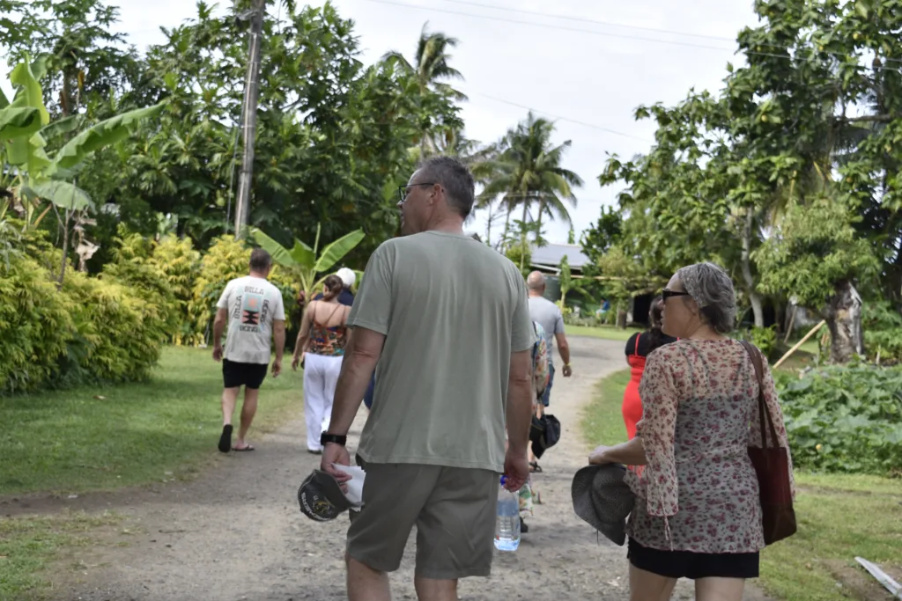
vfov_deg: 25.1
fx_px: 1353
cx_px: 451
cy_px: 300
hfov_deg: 36.9
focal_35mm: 54
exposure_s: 1/250
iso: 100
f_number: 6.3
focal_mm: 36
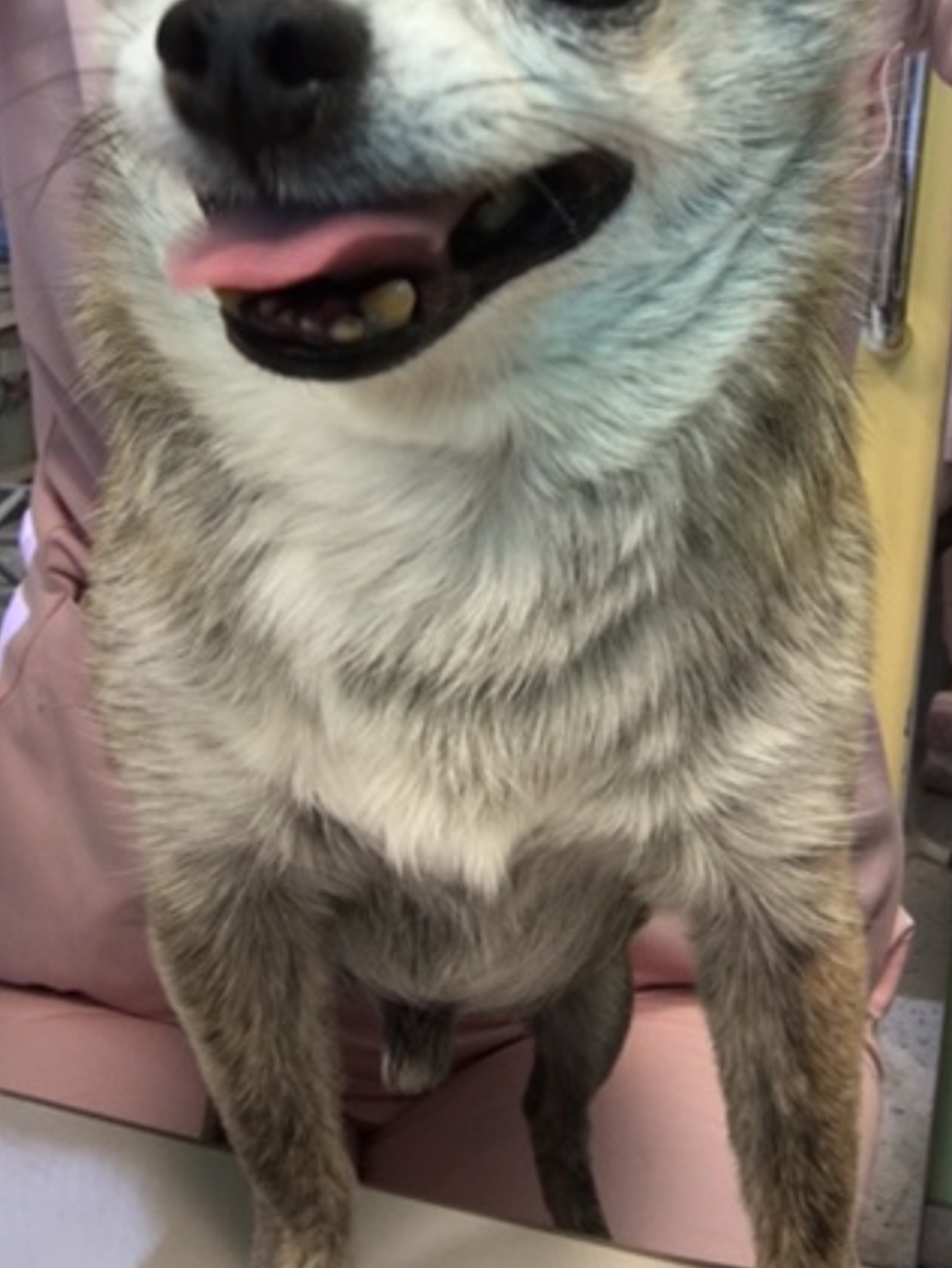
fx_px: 1722
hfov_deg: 30.8
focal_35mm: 47
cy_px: 352
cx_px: 607
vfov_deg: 39.5
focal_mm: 2.65
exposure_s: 1/17
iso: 32
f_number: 2.2
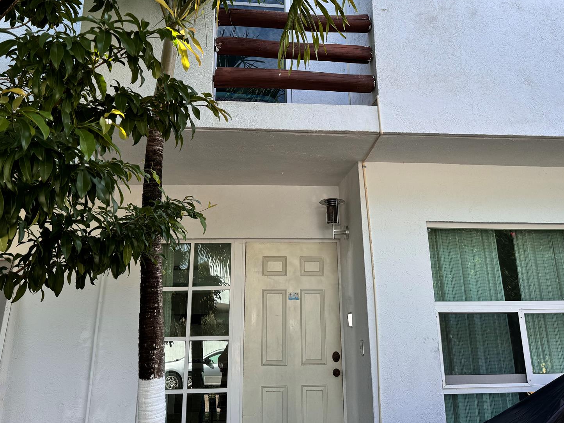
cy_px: 133
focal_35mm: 34
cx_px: 300
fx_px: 554
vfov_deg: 41.1
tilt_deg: +20.3
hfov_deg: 53.9
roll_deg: +1.1
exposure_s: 1/1285
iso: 80
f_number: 1.78
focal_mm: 6.86
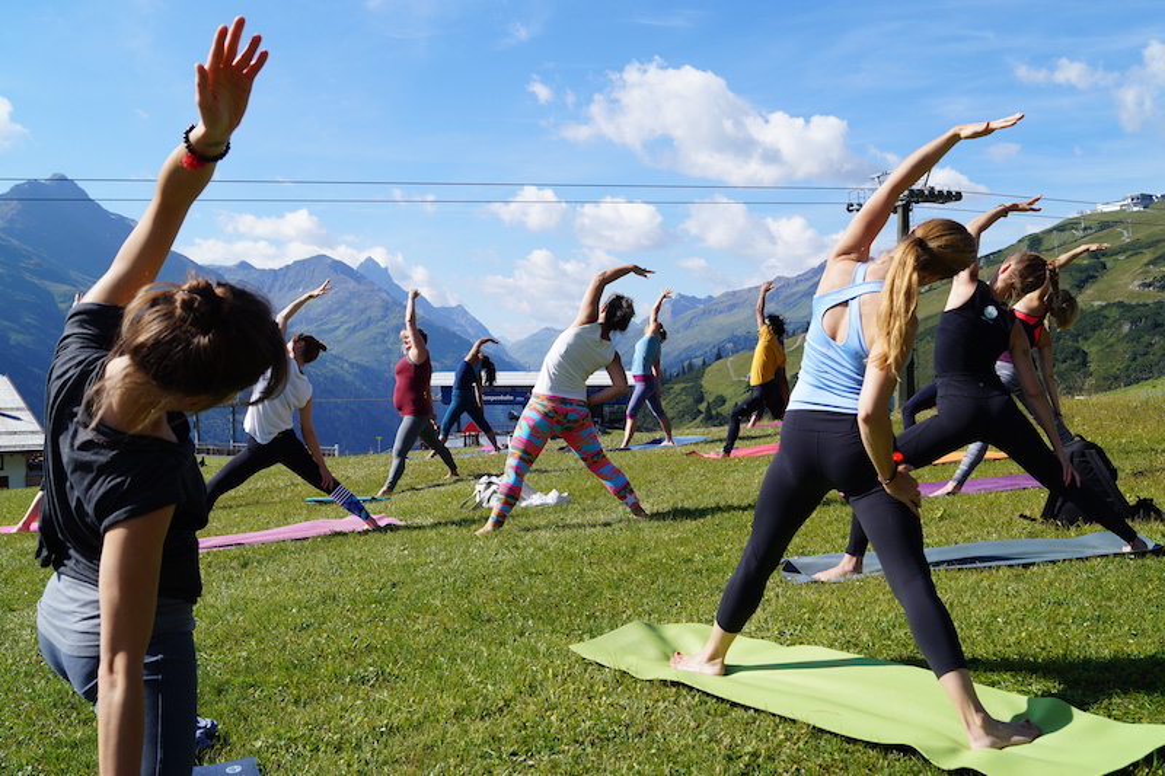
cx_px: 582
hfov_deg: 53.1
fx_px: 1165
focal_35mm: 36
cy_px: 388
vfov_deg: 36.9
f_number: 5.6
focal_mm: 24
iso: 100
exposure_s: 1/500
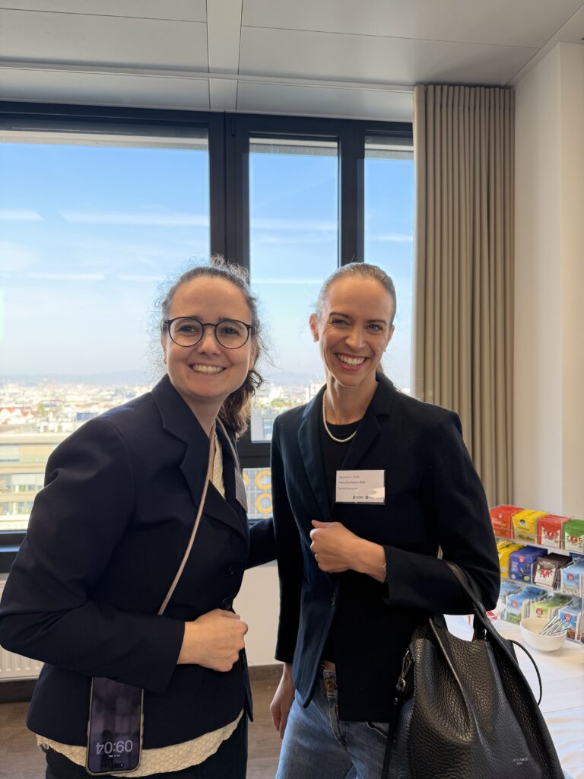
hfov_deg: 56.8
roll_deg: +2.1
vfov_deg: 71.6
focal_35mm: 24
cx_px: 292
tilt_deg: -0.2
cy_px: 390
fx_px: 540
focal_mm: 6.76
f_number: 1.78
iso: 64
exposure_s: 1/121
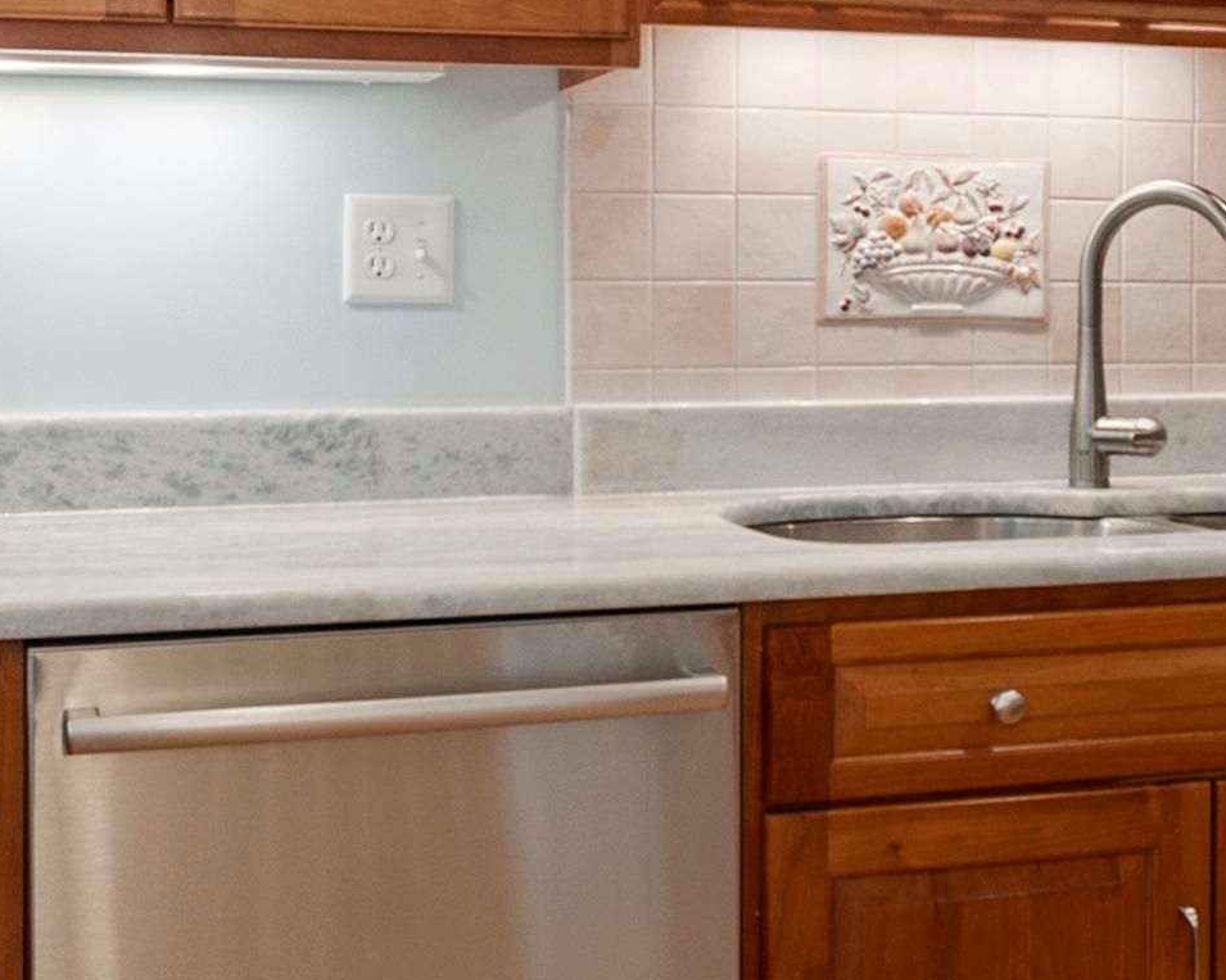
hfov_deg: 32.1
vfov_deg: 25.9
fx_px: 2105
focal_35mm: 58
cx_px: 865
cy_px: 248
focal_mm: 10
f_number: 8
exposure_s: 1
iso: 320
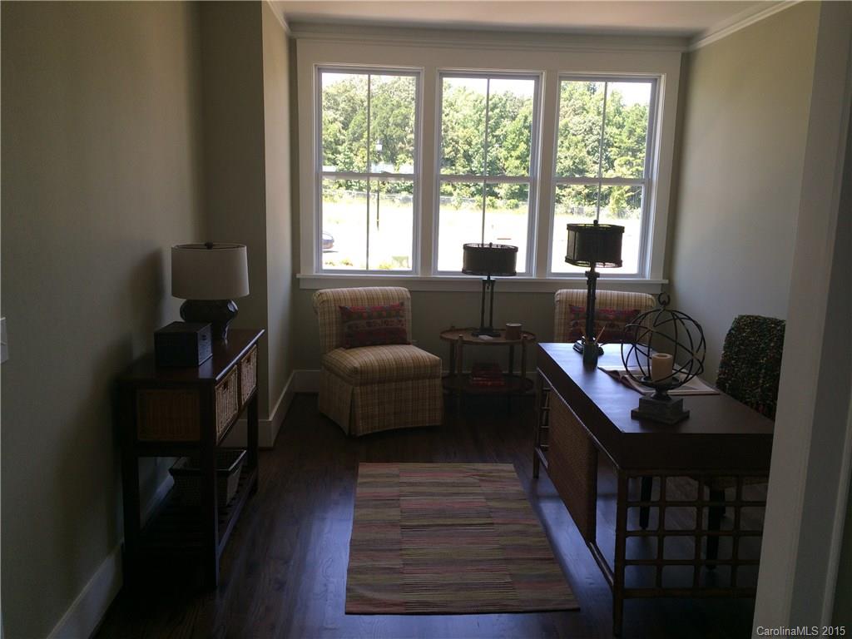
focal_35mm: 30
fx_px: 738
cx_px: 426
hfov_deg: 60.0
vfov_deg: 46.8
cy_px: 320
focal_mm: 4.12
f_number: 2.2
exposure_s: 1/120
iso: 40
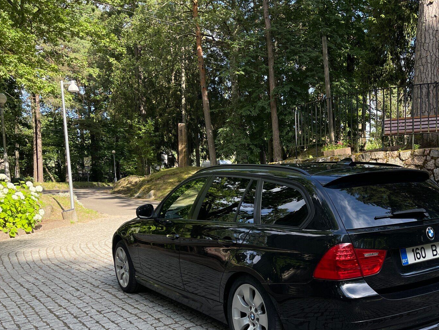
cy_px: 224
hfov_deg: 50.3
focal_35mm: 36
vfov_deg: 39.1
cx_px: 298
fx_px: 457
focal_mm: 5.1
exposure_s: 1/1164
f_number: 1.6
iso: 50
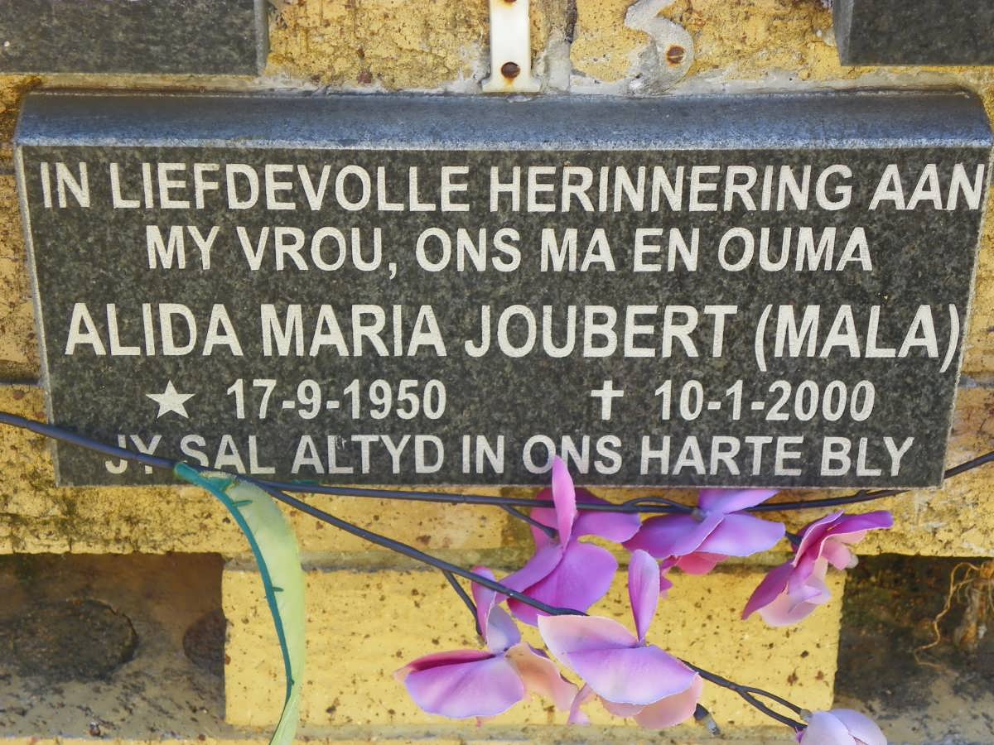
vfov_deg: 16.1
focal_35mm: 92
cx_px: 497
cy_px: 372
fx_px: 2642
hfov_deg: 21.3
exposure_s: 1/40
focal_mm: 16.4
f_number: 4
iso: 64
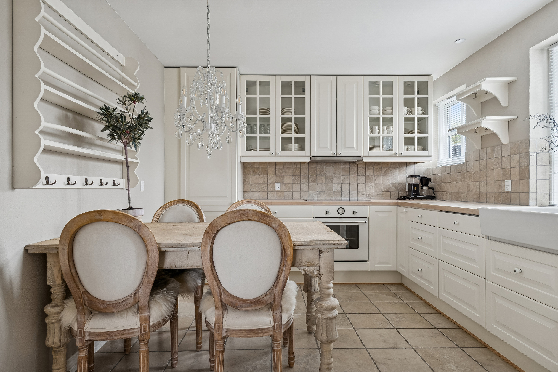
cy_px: 186
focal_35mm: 23
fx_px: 360
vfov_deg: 54.6
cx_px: 279
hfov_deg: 75.5
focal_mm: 15.5
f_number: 8
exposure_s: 1/2.5
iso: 200
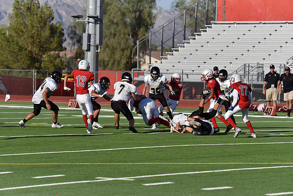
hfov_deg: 9.8
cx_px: 146
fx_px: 1709
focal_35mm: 210
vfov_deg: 6.5
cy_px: 98
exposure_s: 1/4000
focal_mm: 210
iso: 720
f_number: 8
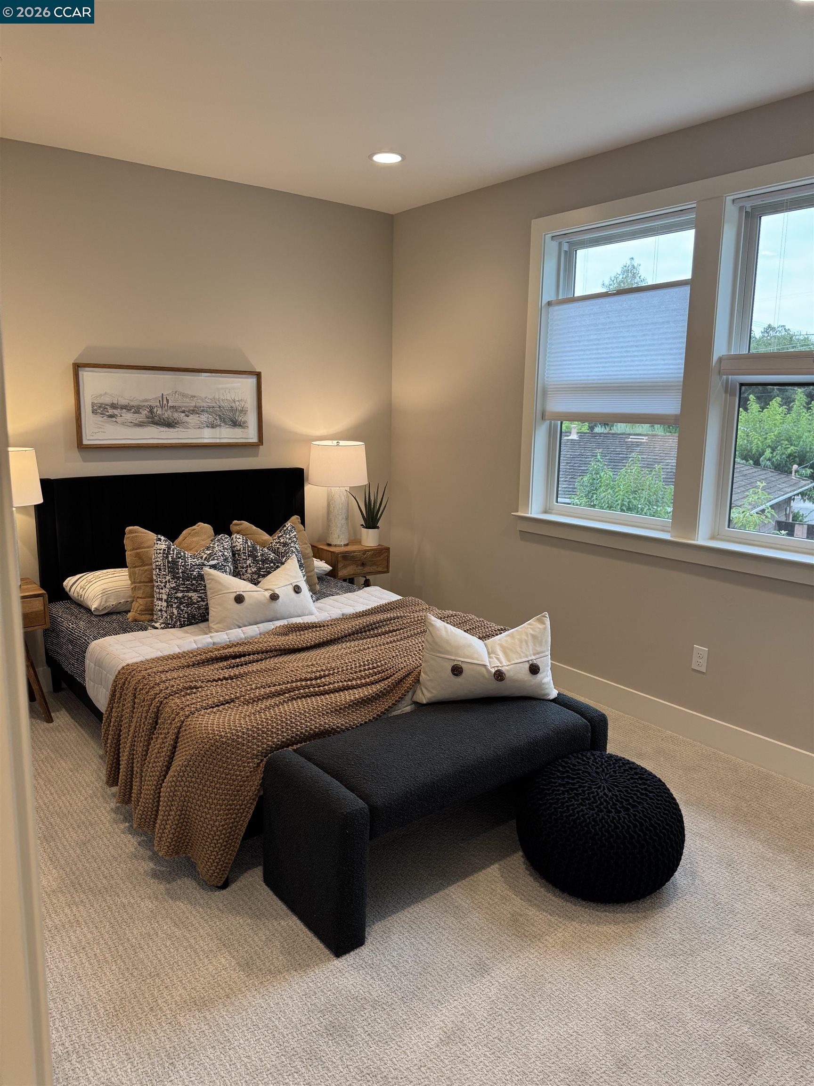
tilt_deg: -7.7
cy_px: 543
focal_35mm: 24
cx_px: 407
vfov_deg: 71.6
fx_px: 752
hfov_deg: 56.8
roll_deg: -0.6
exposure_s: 1/120
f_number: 1.78
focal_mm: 6.76
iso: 125
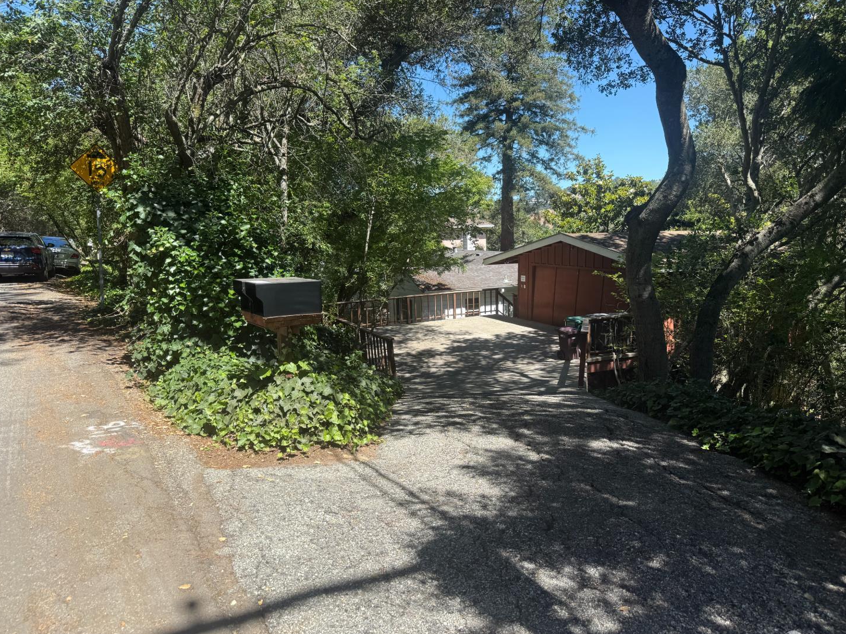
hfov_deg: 69.4
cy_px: 325
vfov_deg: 54.9
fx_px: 611
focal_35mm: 25
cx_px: 434
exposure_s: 1/1493
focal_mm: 6.76
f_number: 1.78
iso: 80
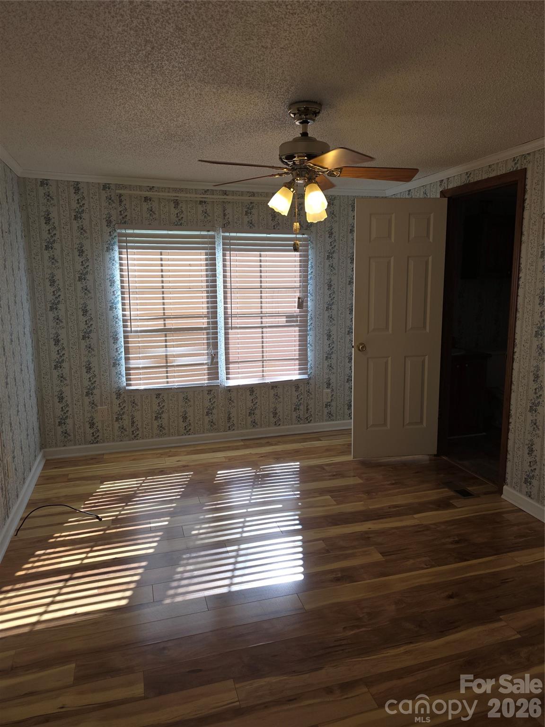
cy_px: 364
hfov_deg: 58.9
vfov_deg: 73.9
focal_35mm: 23
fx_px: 483
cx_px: 272
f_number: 1.7
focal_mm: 6.3
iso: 20
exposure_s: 1/120
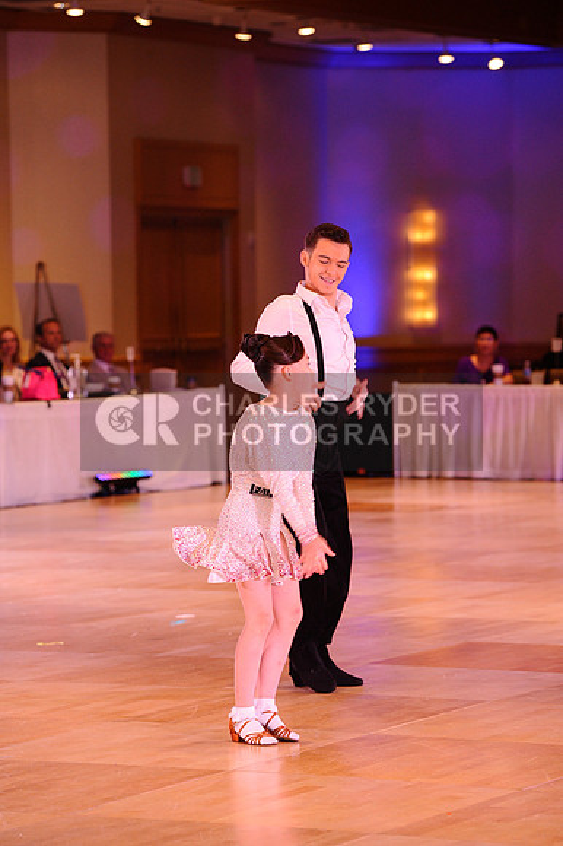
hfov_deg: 9.5
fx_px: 3405
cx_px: 282
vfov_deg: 14.2
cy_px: 423
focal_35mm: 145
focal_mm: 145
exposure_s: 1/250
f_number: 5.6
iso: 1600
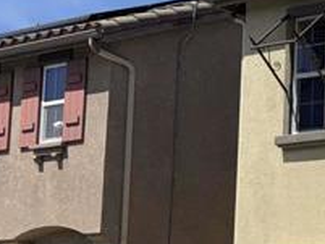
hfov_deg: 13.8
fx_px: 1146
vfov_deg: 12.1
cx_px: 639
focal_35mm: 122
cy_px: 210
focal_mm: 6.76
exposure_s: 1/10417
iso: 50
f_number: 1.78
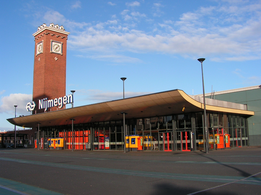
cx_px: 130
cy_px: 98
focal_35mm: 36
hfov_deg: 51.4
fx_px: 271
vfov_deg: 39.7
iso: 64
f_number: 4.8
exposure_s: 1/400
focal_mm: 6
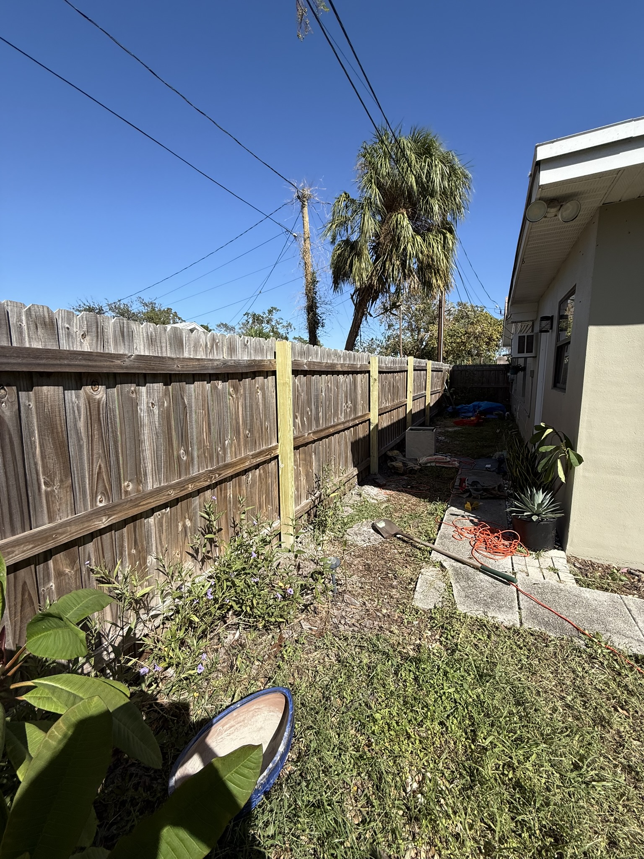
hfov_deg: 85.7
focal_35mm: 14
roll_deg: +0.9
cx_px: 322
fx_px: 347
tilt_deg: -5.7
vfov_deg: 102.1
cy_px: 430
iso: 50
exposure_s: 1/1961
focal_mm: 2.22
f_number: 2.2
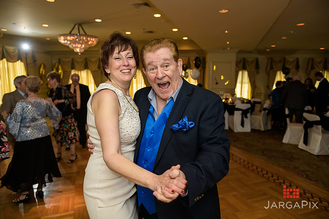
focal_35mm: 24
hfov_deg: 73.7
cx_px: 164
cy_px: 110
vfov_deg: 53.2
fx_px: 219
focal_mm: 24
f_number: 3.2
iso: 1000
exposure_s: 1/125
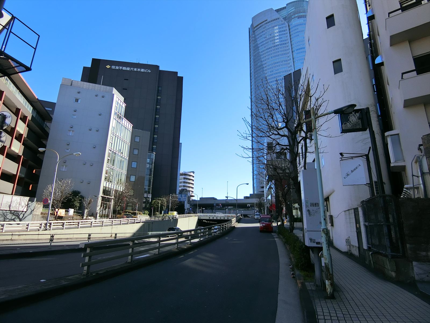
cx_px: 215
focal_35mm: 19
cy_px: 162
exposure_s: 1/200
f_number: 6.9
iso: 80
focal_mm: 4.06
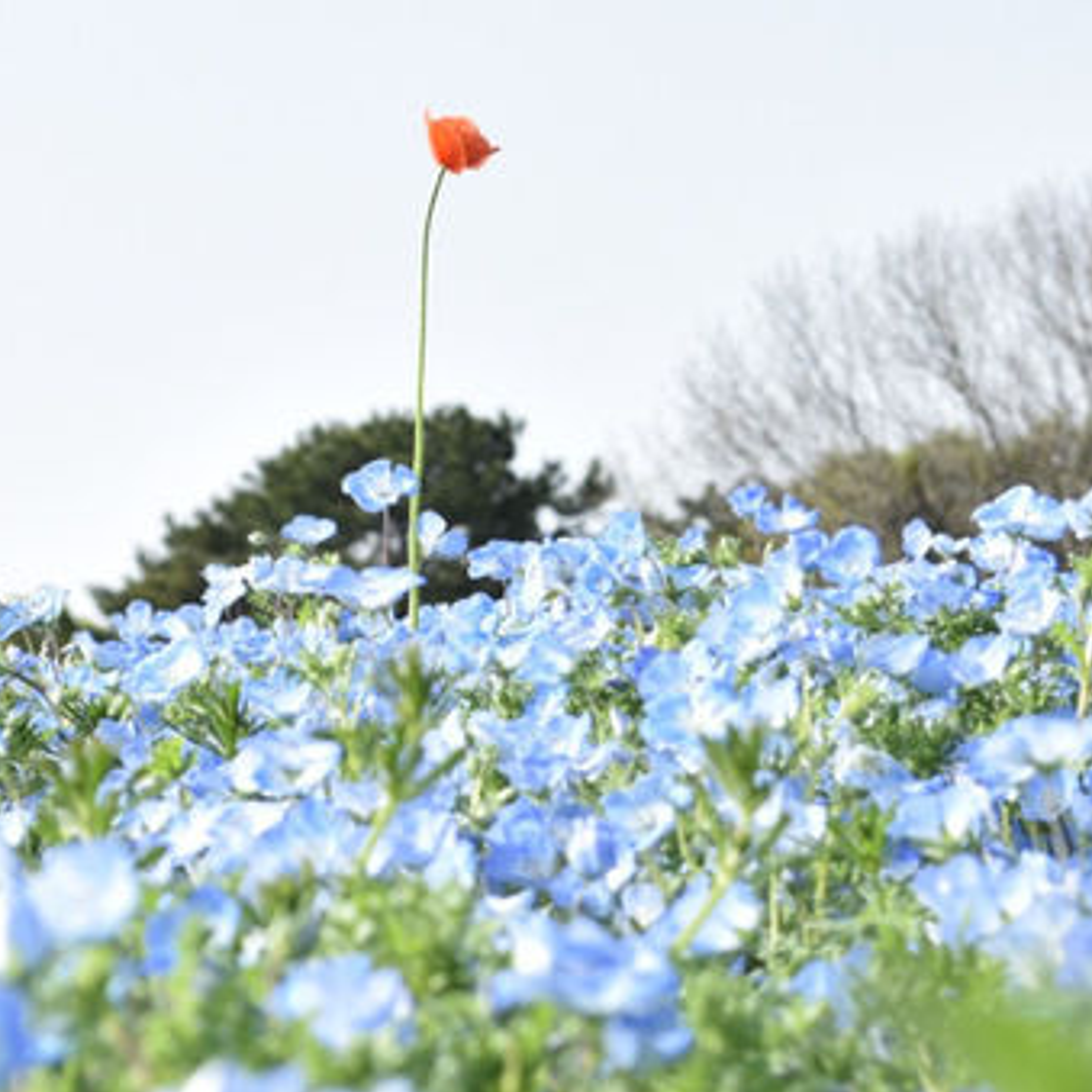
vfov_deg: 11.4
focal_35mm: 153
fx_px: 5461
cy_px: 227
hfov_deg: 11.4
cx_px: 607
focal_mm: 50
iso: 200
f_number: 10
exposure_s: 1/160
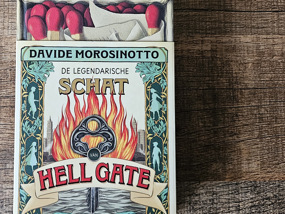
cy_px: 76
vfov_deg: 36.5
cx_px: 99
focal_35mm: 39
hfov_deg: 47.2
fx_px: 321
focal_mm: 5.4
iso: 1000
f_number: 1.8
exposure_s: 1/101
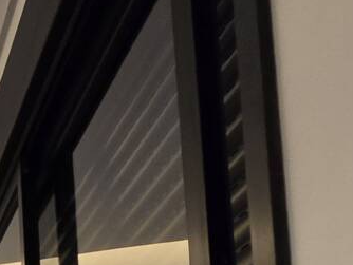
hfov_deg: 18.1
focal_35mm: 56
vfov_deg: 19.1
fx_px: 571
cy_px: 492
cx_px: -392
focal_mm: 2.2
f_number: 2.2
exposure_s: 1/60
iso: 100
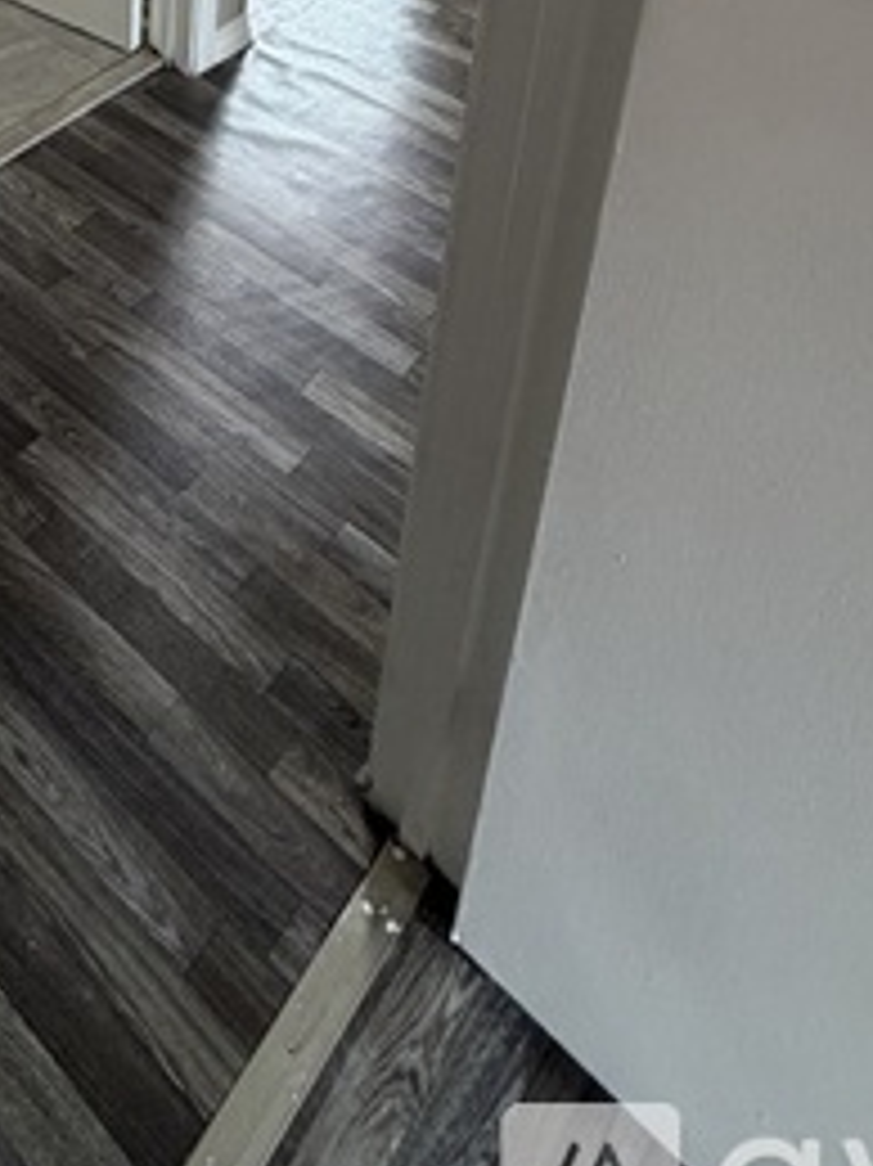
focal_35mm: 36
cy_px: -218
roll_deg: -2.1
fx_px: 1212
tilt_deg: -22.6
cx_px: 104
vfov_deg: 38.6
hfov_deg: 37.3
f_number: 2.2
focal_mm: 2.22
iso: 160
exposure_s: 1/60
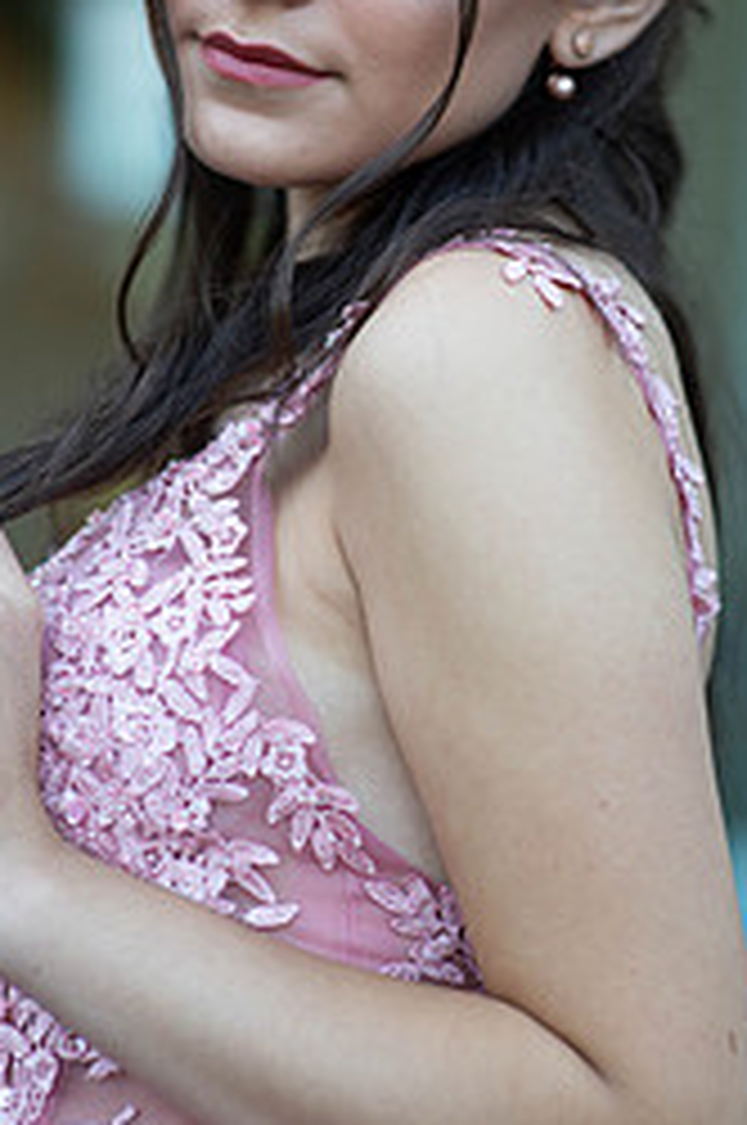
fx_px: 4775
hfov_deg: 8.9
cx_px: 439
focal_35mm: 153
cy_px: 342
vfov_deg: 13.4
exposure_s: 1/640
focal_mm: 85
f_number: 2
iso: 250
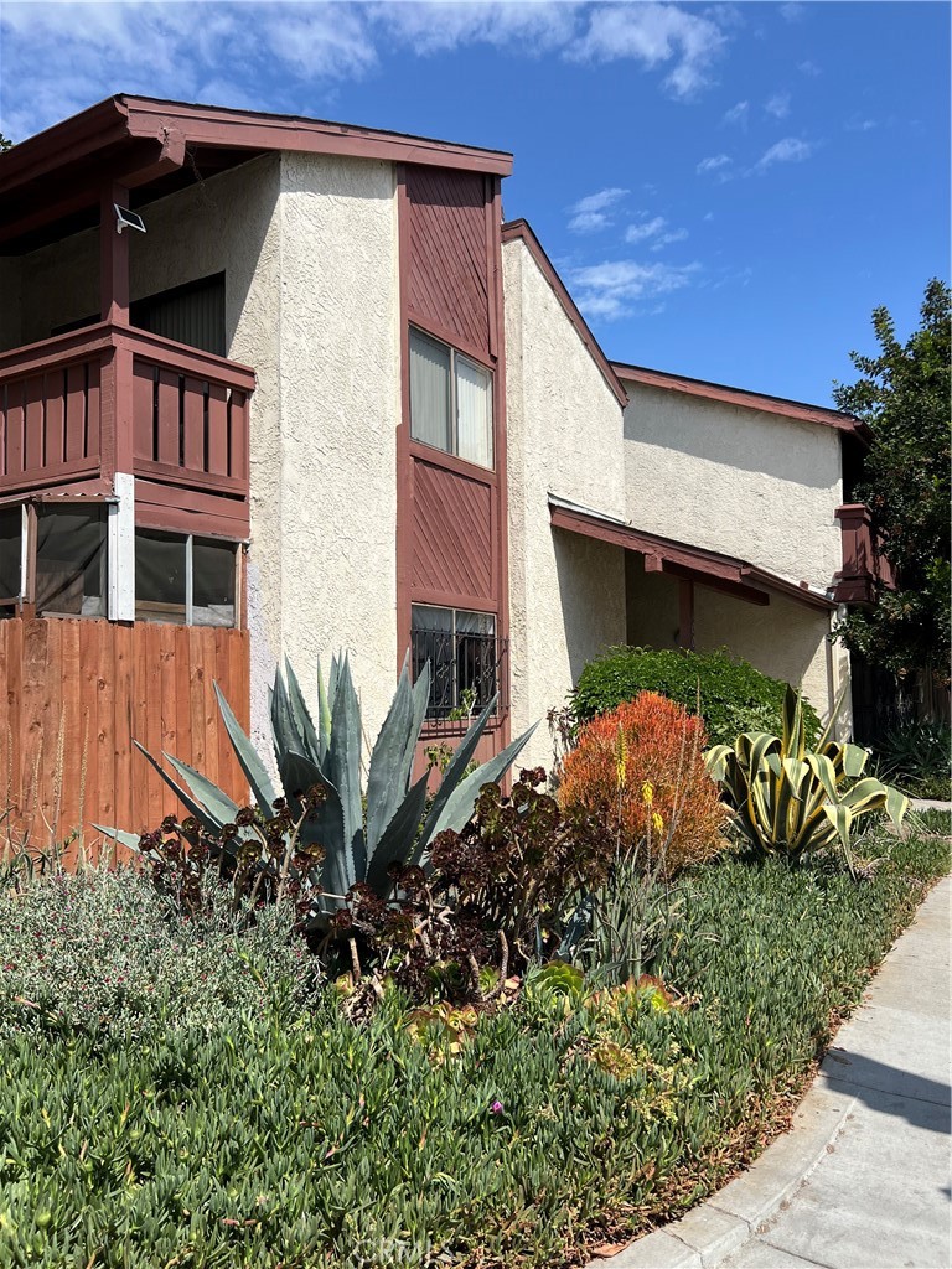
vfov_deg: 67.3
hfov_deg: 53.1
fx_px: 953
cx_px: 476
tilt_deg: +5.4
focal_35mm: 26
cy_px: 634
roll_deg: +1.1
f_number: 1.5
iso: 50
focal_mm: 5.7
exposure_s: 1/5319
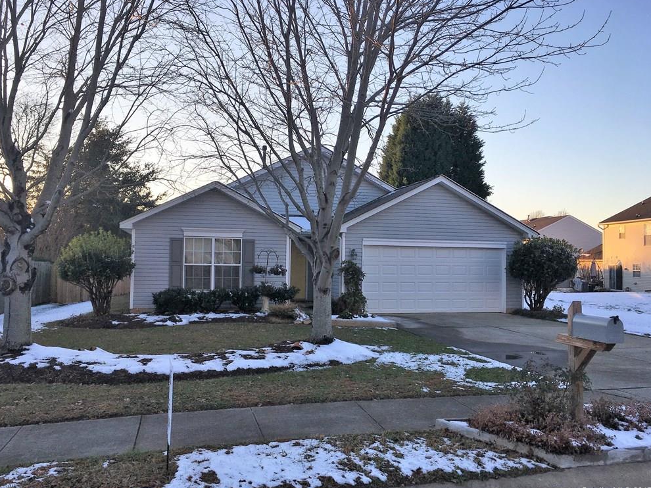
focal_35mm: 30
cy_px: 245
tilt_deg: +1.5
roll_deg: -1.1
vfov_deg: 46.8
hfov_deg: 60.0
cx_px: 320
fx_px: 564
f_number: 2.2
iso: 25
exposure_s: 1/450
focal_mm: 4.15
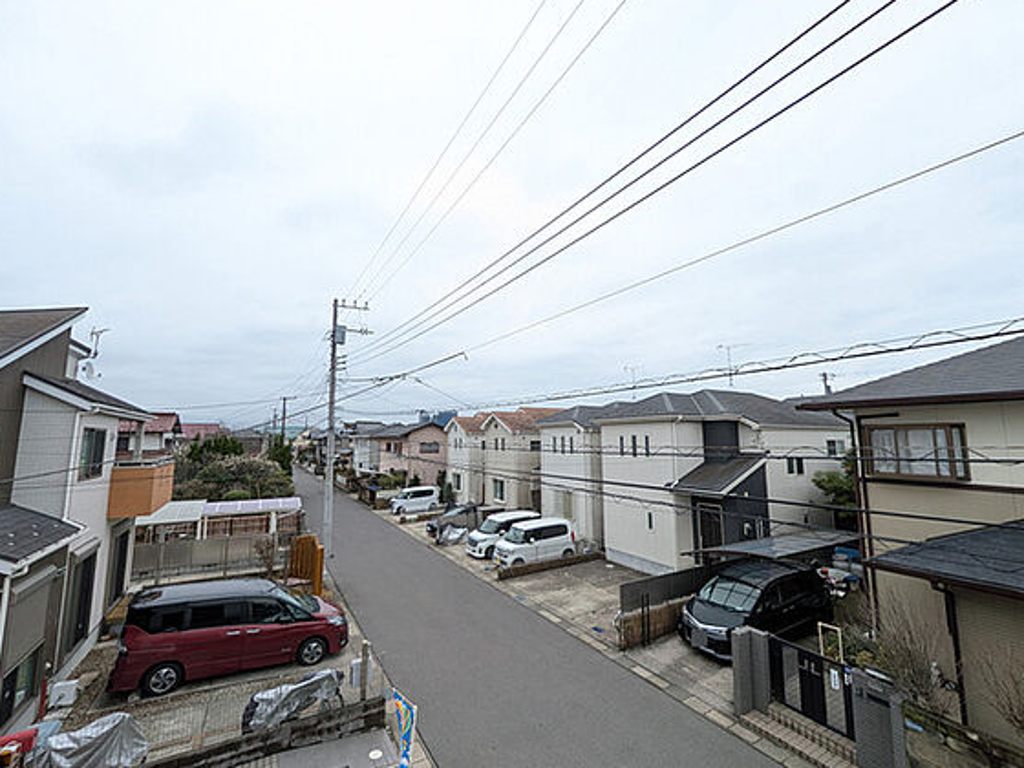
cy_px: 389
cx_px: 507
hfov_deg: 98.2
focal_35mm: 15
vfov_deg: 81.7
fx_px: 444
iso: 50
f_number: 2.2
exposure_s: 1/816
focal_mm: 1.83
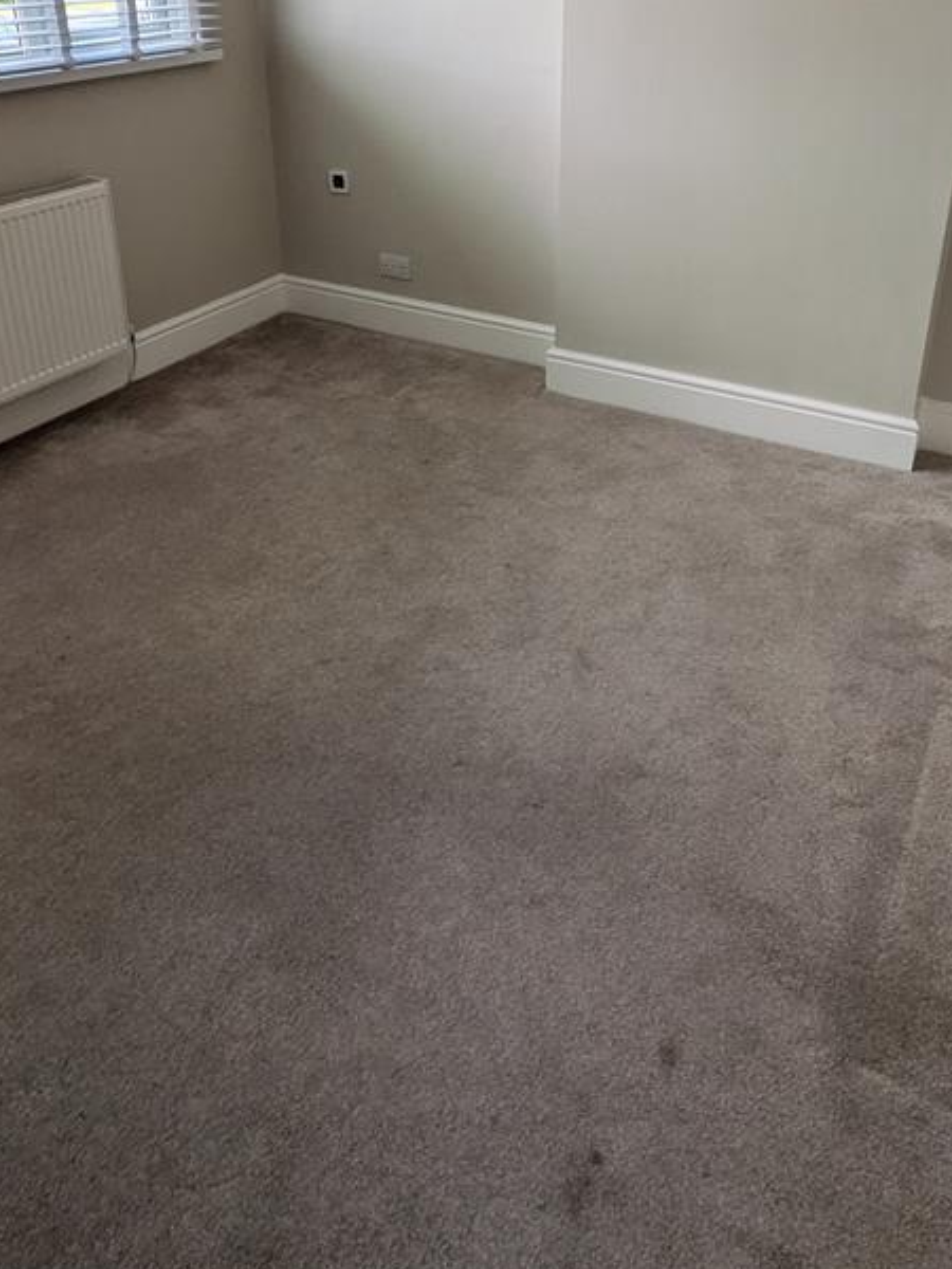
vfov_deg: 60.7
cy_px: 353
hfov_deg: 49.7
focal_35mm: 28
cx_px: 442
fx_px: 1027
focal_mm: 1.85
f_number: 2.2
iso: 46
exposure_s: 1/150
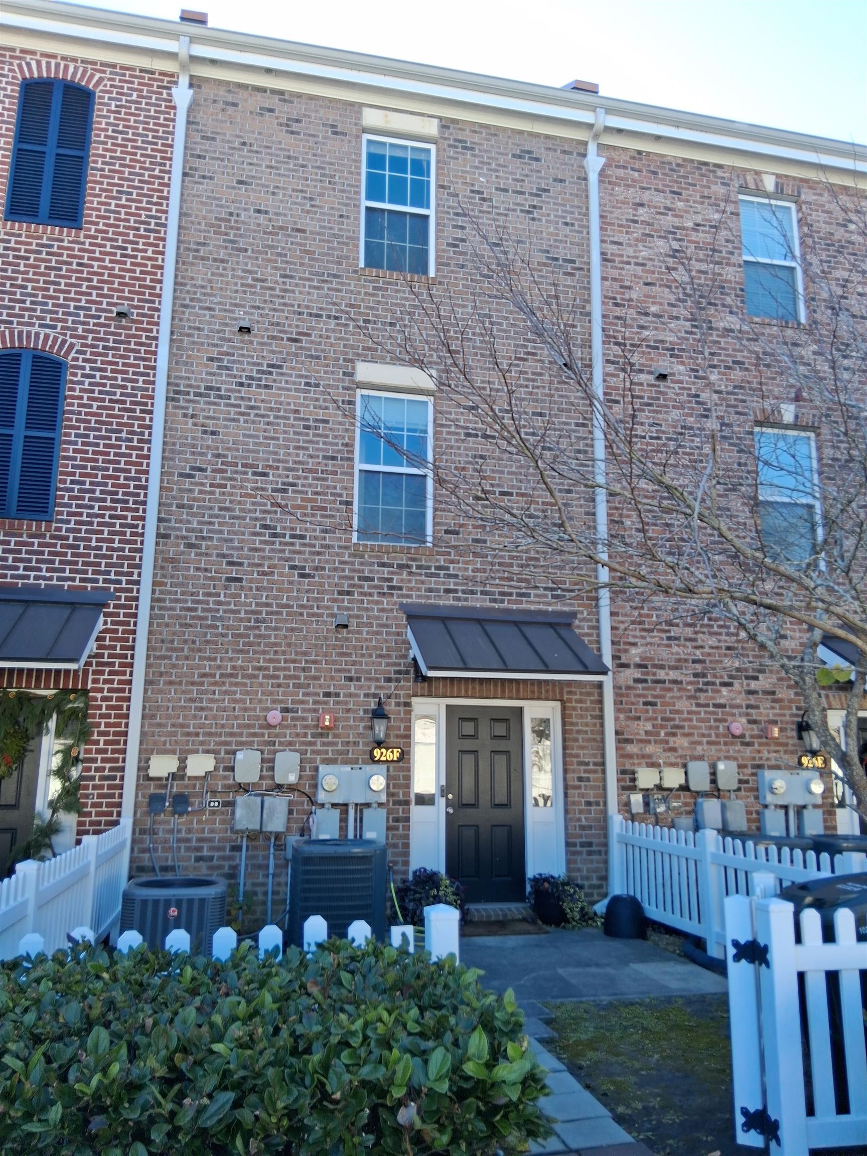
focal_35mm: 26
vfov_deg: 67.3
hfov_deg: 53.1
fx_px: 868
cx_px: 434
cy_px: 578
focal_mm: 3.98
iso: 25
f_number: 1.8
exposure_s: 1/154
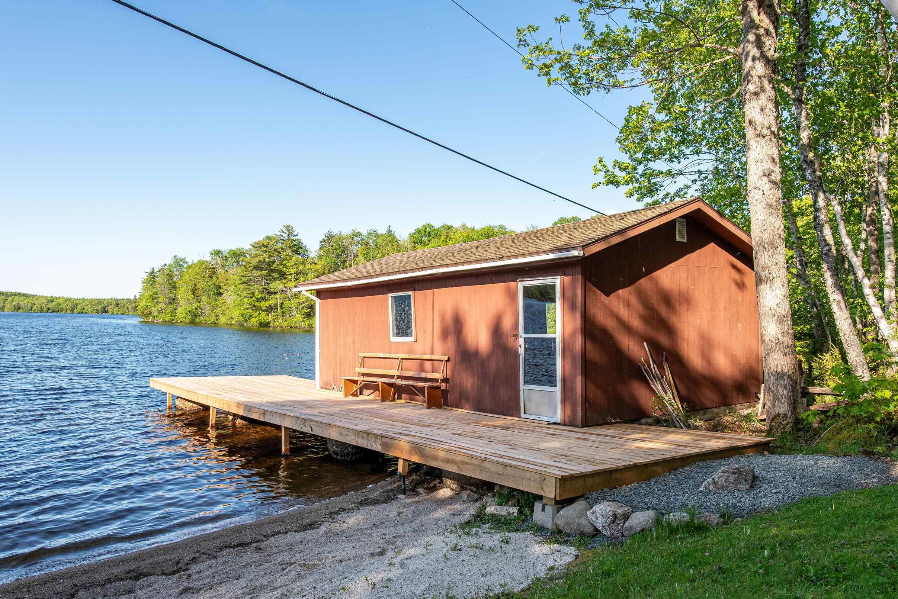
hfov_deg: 65.5
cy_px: 329
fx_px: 699
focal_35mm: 28
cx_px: 456
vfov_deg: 46.4
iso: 320
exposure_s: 1/500
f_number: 8
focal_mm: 22
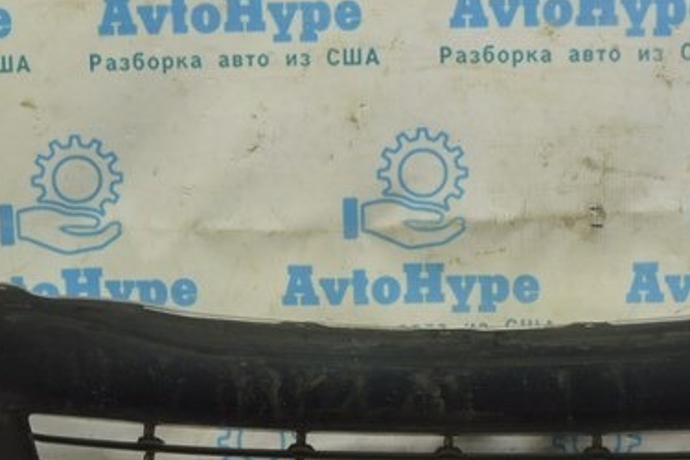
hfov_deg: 22.6
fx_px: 1725
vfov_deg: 15.2
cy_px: 266
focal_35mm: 90
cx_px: 386
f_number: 5.6
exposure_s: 1/20
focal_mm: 22
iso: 400
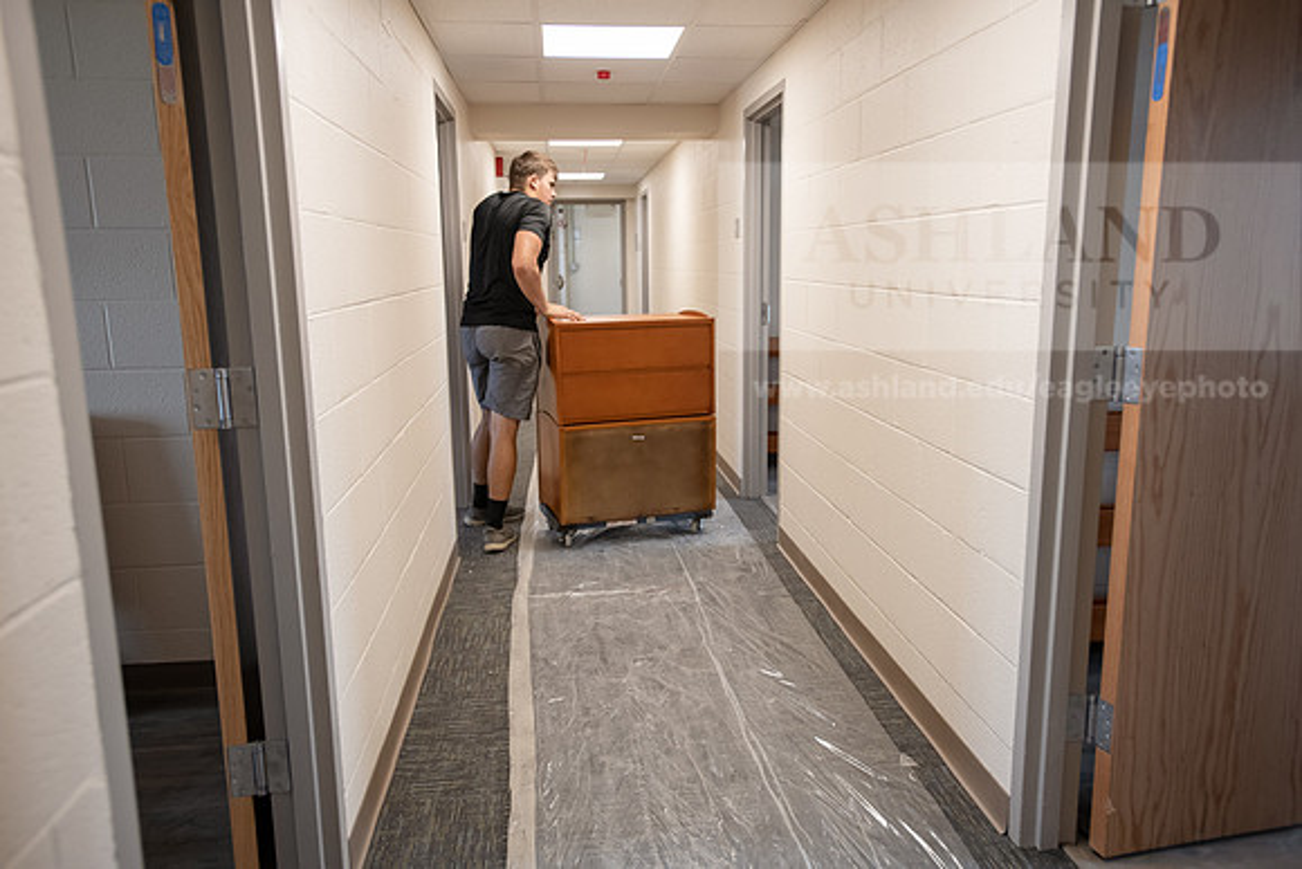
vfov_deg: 51.3
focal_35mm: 25
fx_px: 904
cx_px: 651
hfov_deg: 71.5
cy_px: 434
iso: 1250
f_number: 3.5
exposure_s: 1/250
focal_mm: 25
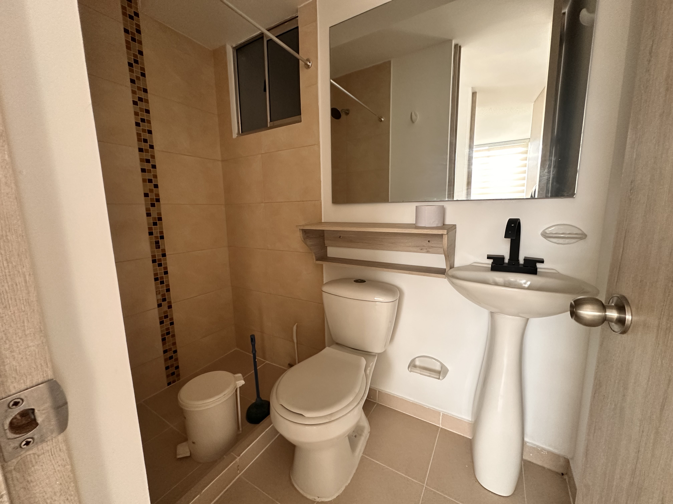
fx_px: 272
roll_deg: +0.6
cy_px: 252
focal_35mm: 14
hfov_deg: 102.1
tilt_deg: -8.6
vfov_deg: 85.7
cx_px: 336
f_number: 2.2
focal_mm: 2.22
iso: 320
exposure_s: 1/60
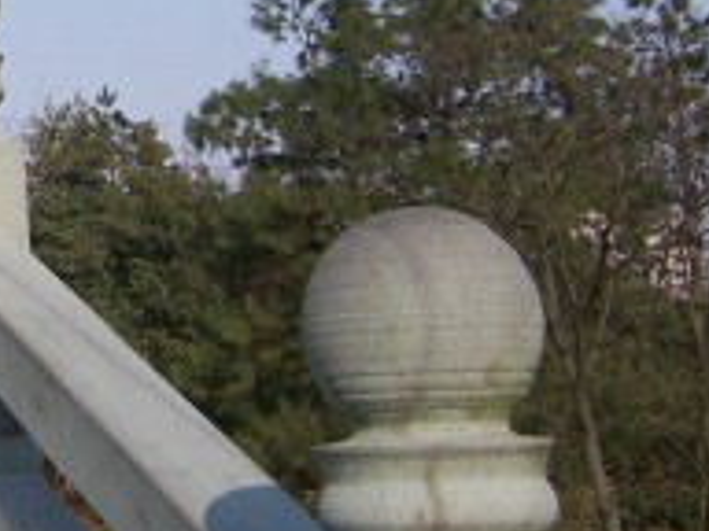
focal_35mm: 115
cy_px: -116
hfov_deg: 15.6
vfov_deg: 12.6
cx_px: -403
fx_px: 2355
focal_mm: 5.5
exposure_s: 1/750
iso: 80
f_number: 3.4
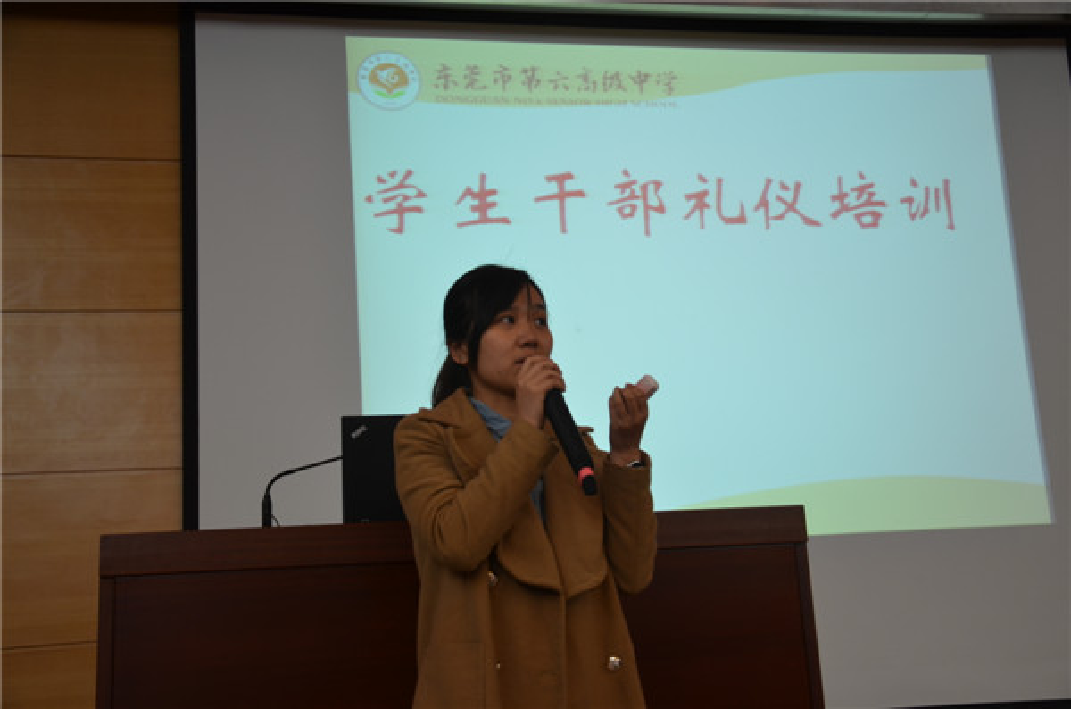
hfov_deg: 46.5
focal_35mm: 42
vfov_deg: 31.7
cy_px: 354
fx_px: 1247
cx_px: 536
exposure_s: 1/30
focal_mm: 28
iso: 320
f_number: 4
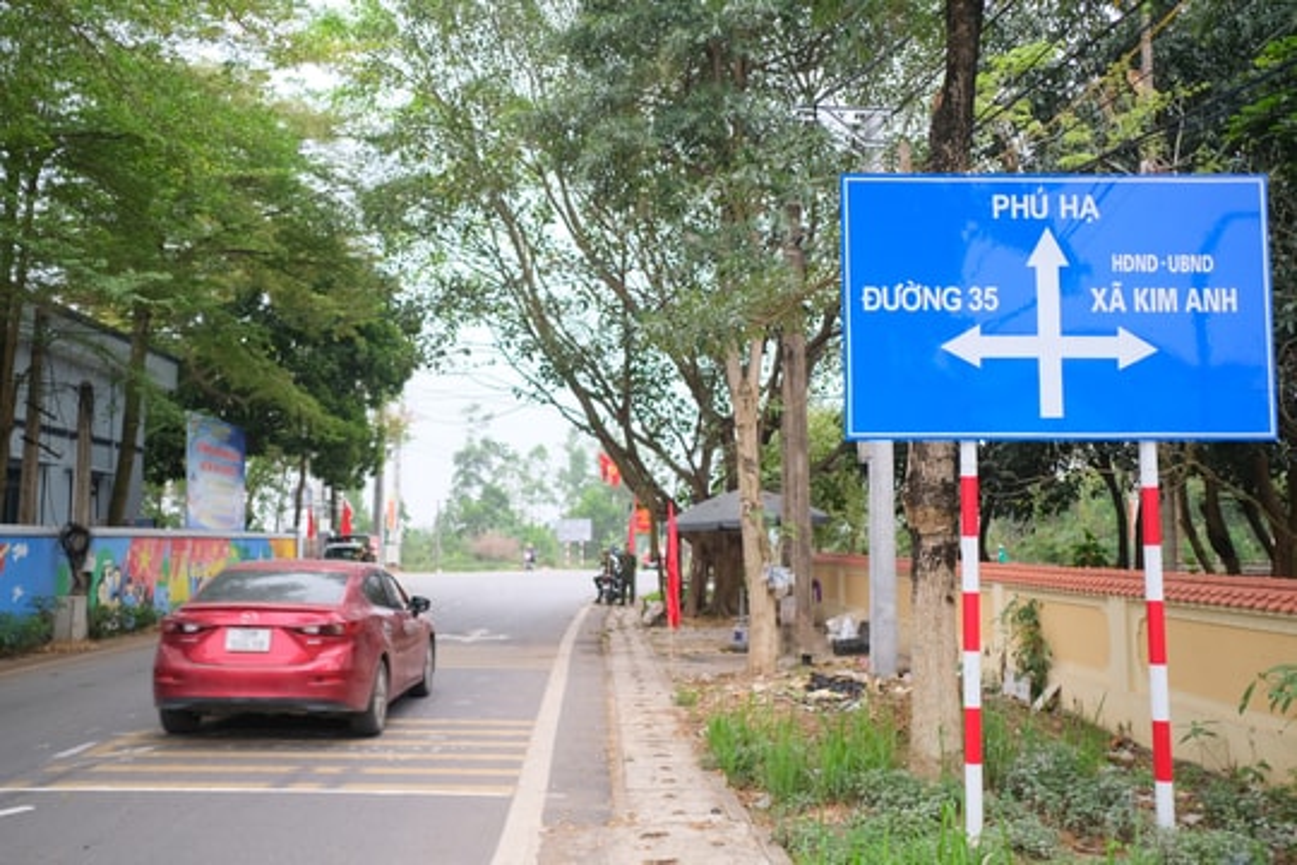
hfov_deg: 54.4
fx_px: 1261
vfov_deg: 37.9
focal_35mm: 35
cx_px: 648
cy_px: 432
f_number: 2.2
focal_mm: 23
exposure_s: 1/90
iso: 320
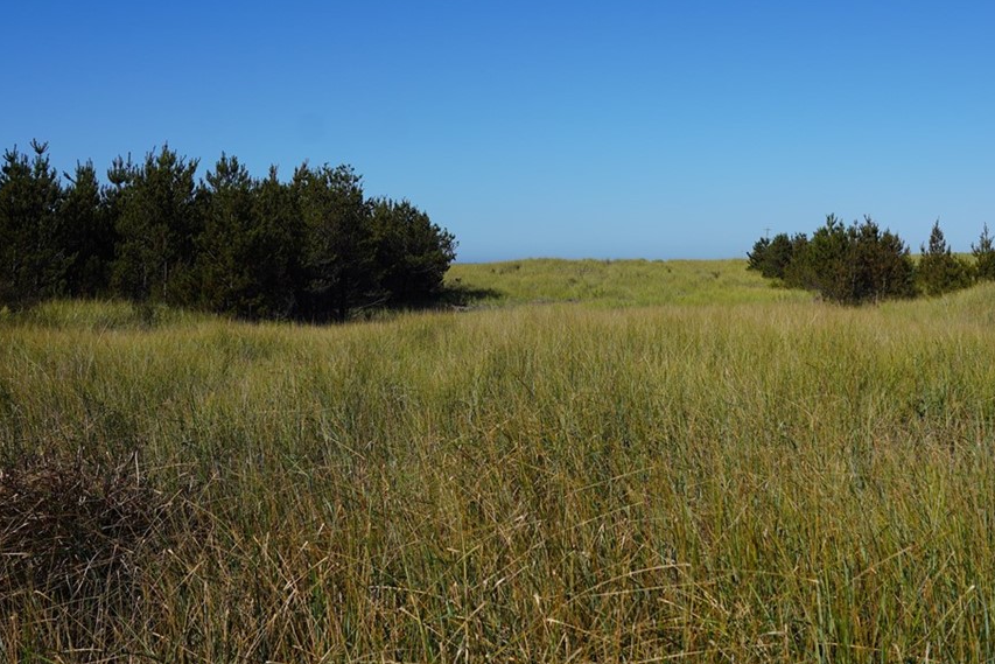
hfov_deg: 43.3
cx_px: 611
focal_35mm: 45
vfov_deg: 28.9
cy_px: 88
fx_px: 1244
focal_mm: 24
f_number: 5
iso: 100
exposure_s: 1/1000
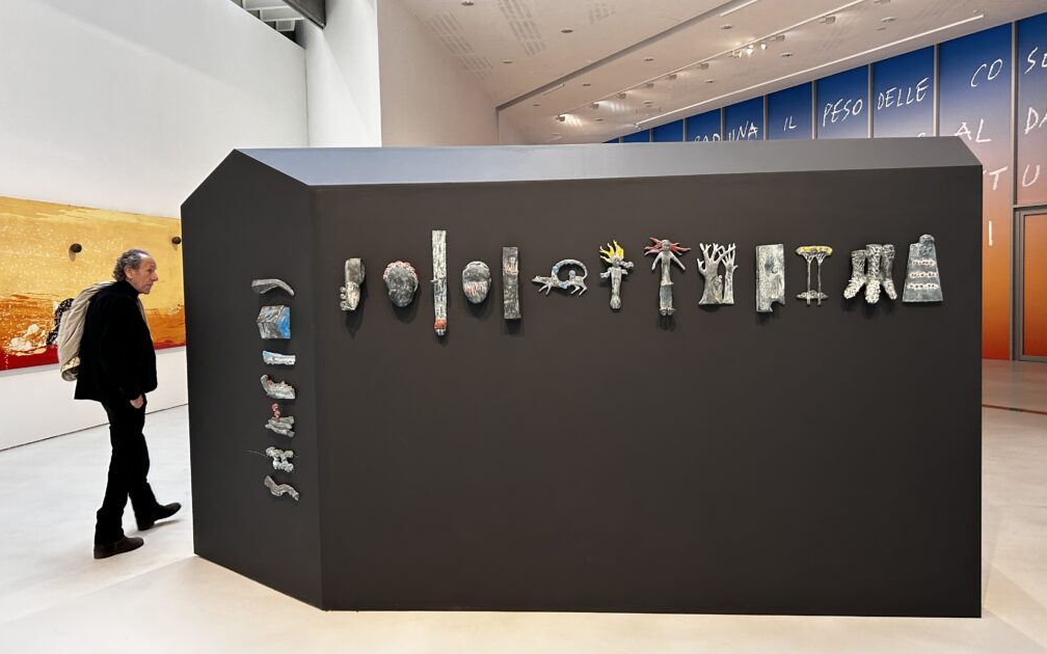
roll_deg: +1.9
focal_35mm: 28
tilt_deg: -2.9
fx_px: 799
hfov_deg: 66.5
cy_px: 324
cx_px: 525
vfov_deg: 44.5
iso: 125
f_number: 1.5
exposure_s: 1/56
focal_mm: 5.7
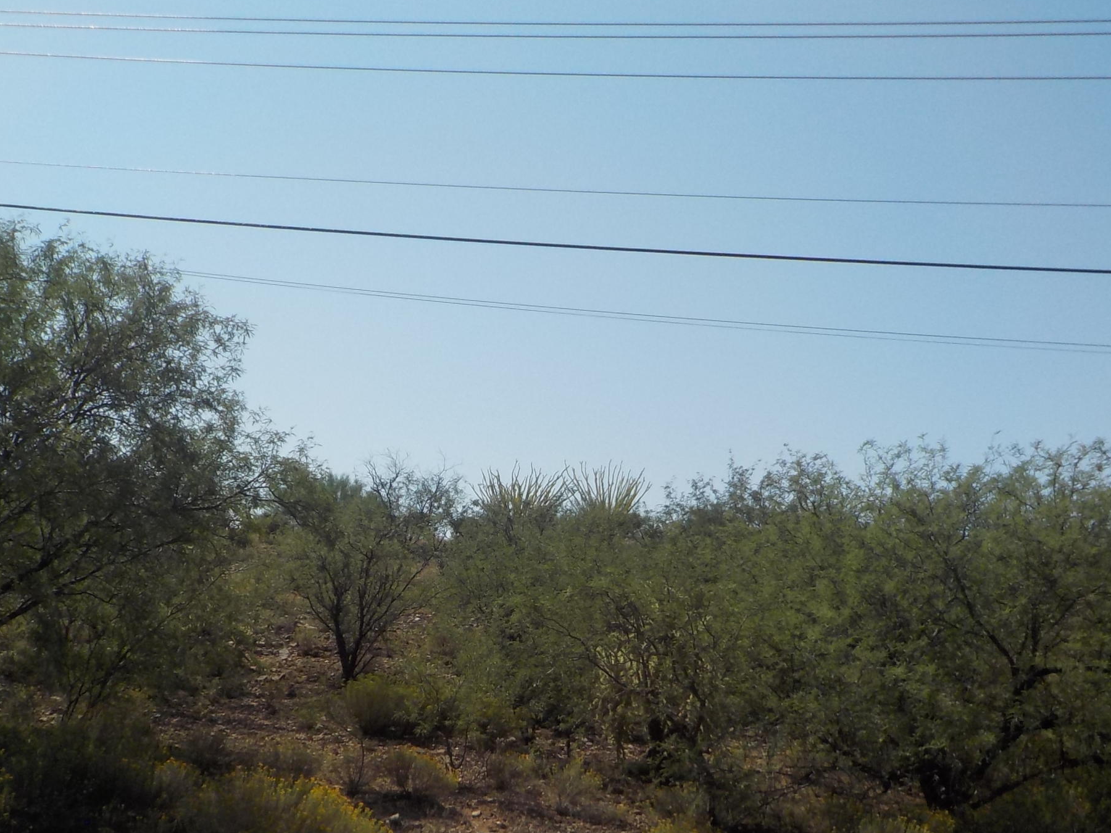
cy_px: 537
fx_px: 1605
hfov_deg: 38.1
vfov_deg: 29.0
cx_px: 470
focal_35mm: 50
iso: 125
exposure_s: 1/1600
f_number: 3.3
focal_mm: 4.1
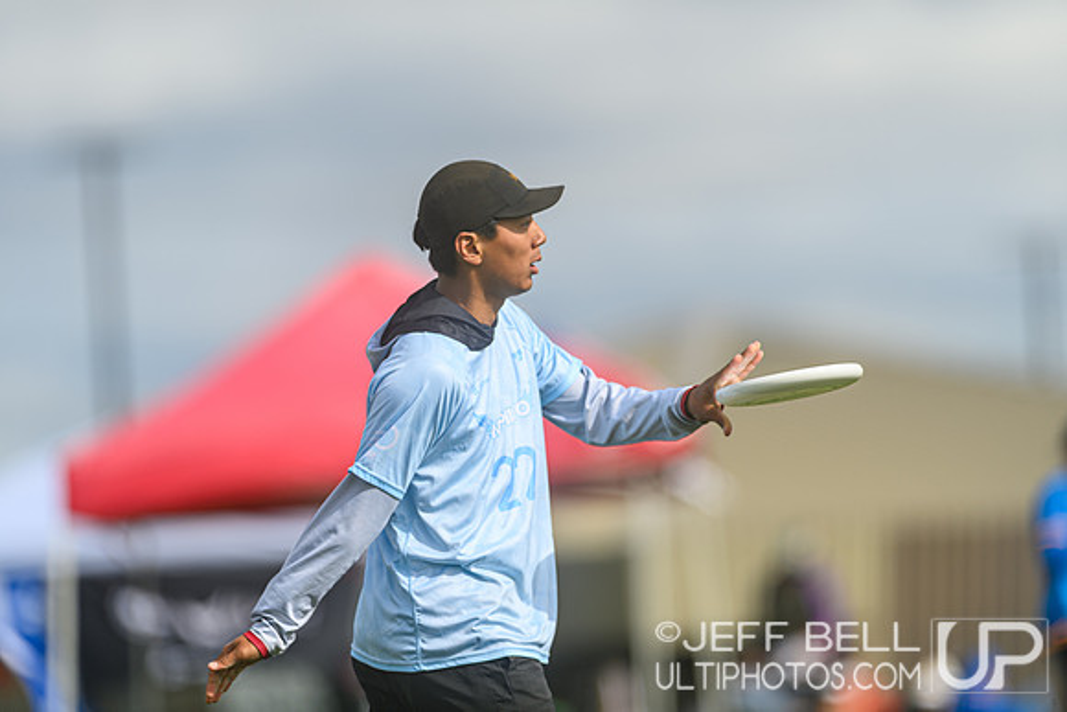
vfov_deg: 3.4
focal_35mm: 400
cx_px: 534
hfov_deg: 5.2
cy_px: 356
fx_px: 11858
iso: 100
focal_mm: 400
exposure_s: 1/1600
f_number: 3.2
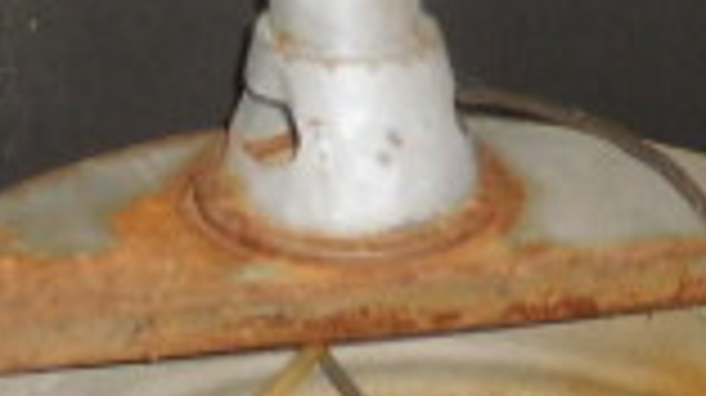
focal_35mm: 111
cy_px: 536
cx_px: 706
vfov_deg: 10.6
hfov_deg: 18.8
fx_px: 2076
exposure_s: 1/30
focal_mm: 4.5
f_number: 3.4
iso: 450
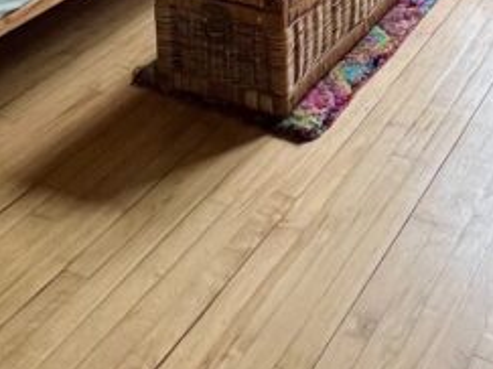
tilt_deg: -9.2
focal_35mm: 57
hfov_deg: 31.3
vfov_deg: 19.5
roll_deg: -1.1
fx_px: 811
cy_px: -288
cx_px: 494
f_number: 1.8
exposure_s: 1/120
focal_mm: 1.57
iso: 250
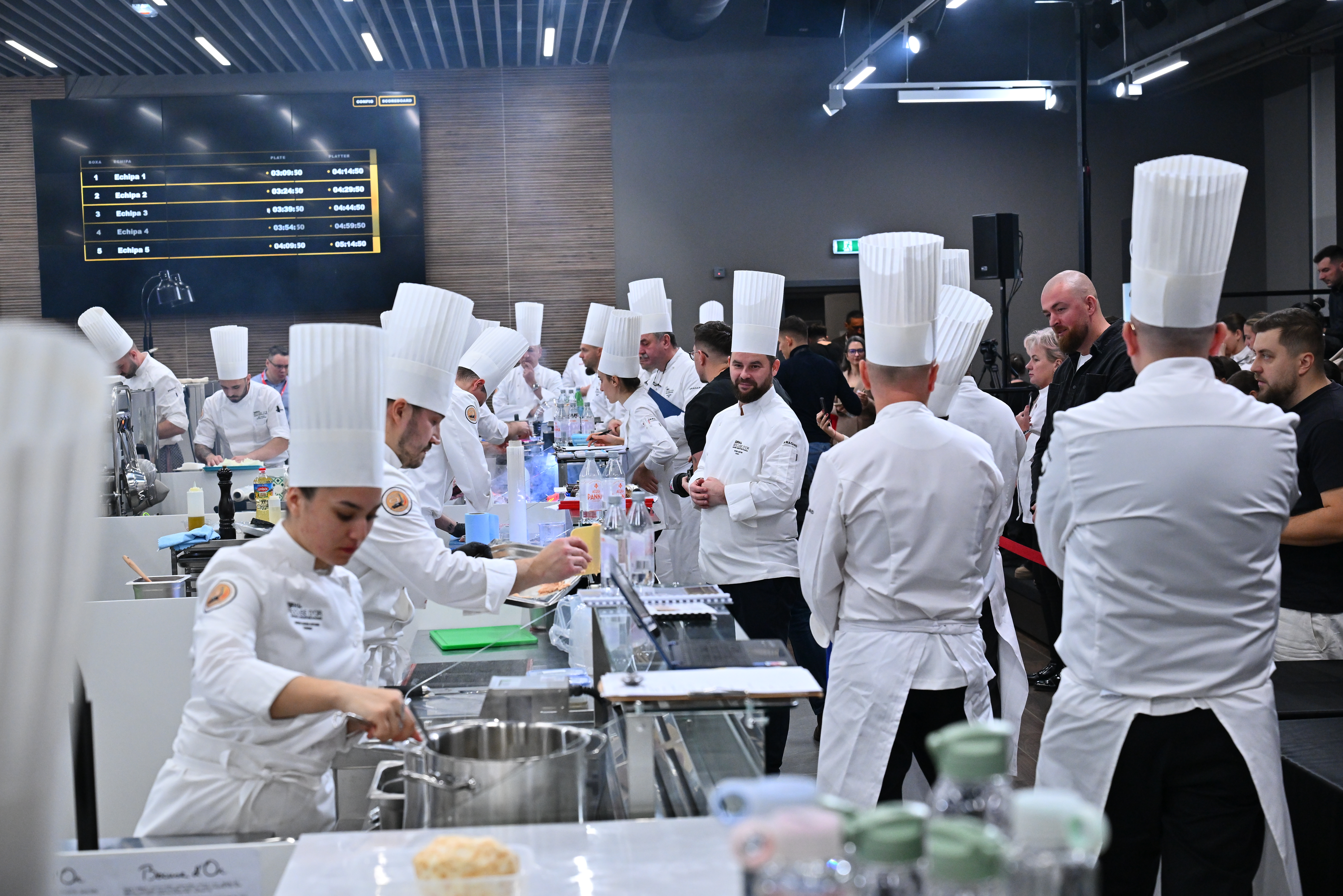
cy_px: 448
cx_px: 672
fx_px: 1940
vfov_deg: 26.0
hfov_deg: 38.2
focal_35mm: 52
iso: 2000
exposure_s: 1/400
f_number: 4.5
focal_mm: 52
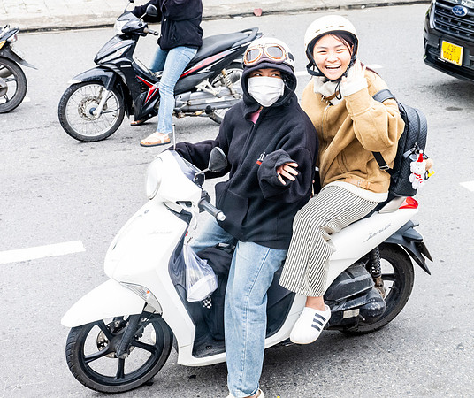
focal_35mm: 55
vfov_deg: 28.6
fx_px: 780
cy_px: 177
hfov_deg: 33.8
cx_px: 231
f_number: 8
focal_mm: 40
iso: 1400
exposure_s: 1/320
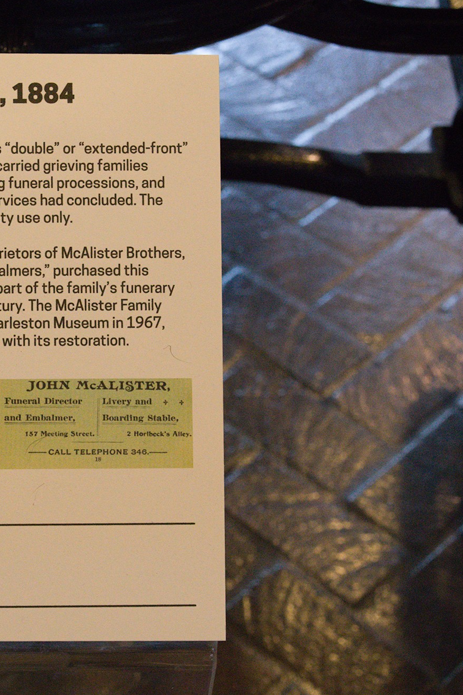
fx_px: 1177
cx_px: -6
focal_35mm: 61
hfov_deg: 21.4
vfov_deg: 32.9
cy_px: 345
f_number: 9
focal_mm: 40
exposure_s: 1/80
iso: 6400
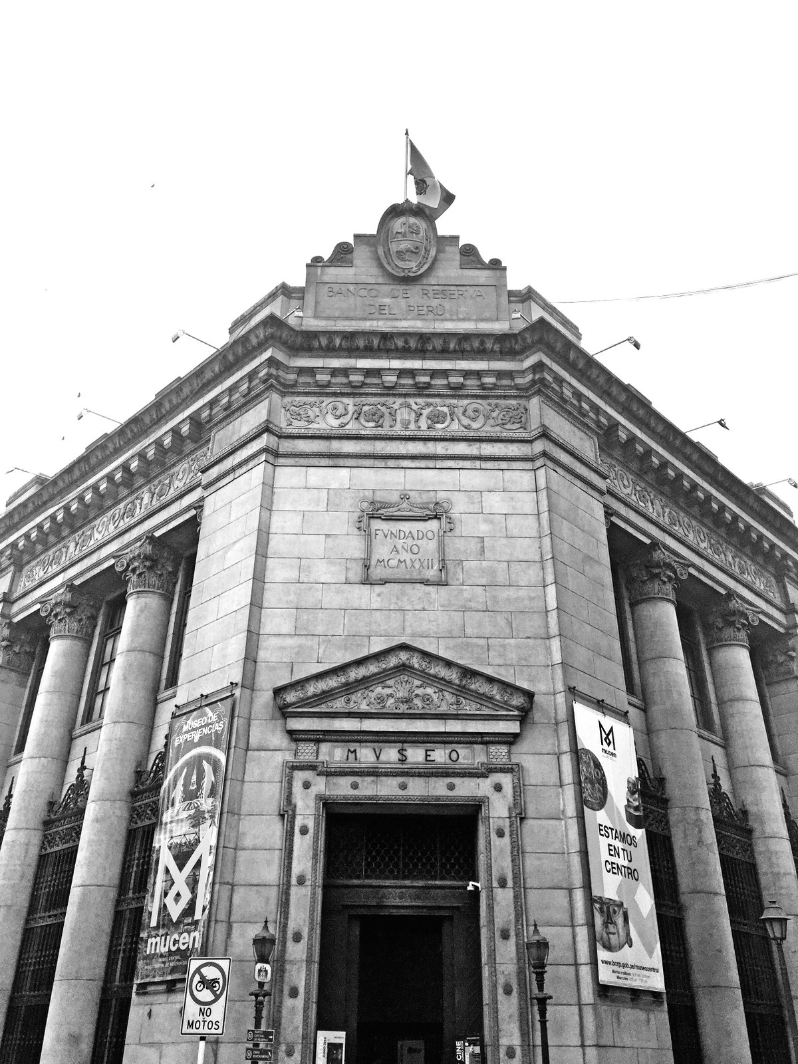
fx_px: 891
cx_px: 399
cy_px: 532
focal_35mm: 29
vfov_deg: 61.7
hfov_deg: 48.2
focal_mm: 4.15
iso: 32
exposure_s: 1/1236
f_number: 2.2
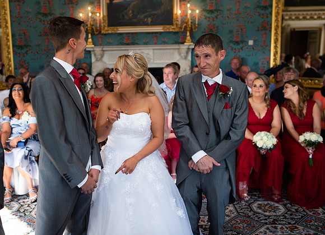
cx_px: 135
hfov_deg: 47.3
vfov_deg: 35.2
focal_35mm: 40
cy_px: 108
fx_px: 370
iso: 100
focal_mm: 35
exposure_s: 1/100
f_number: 2.5
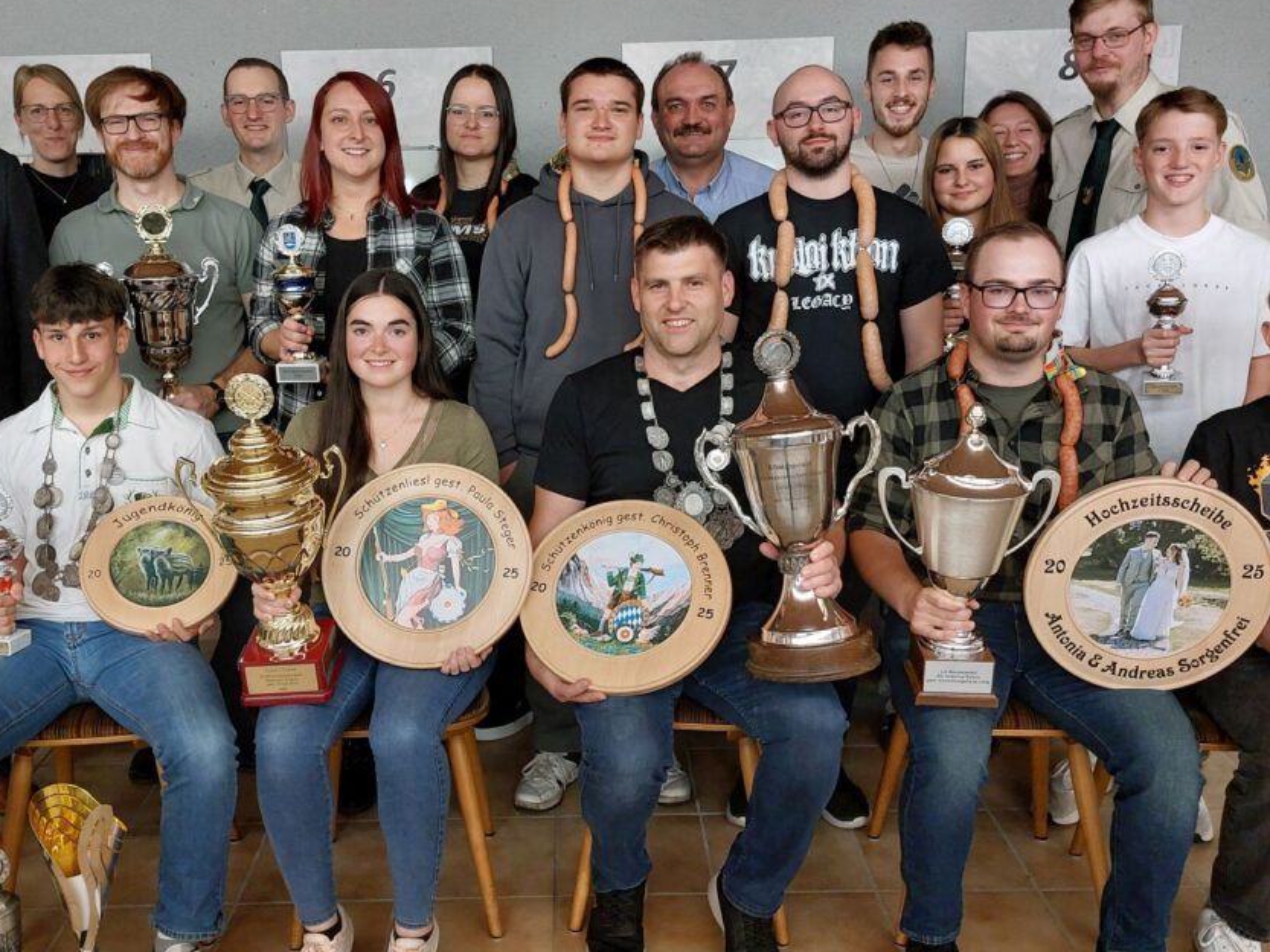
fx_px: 1321
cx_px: 550
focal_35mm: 36
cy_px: 468
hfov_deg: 51.2
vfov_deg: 39.7
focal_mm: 5.23
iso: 250
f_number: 1.8
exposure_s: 1/50
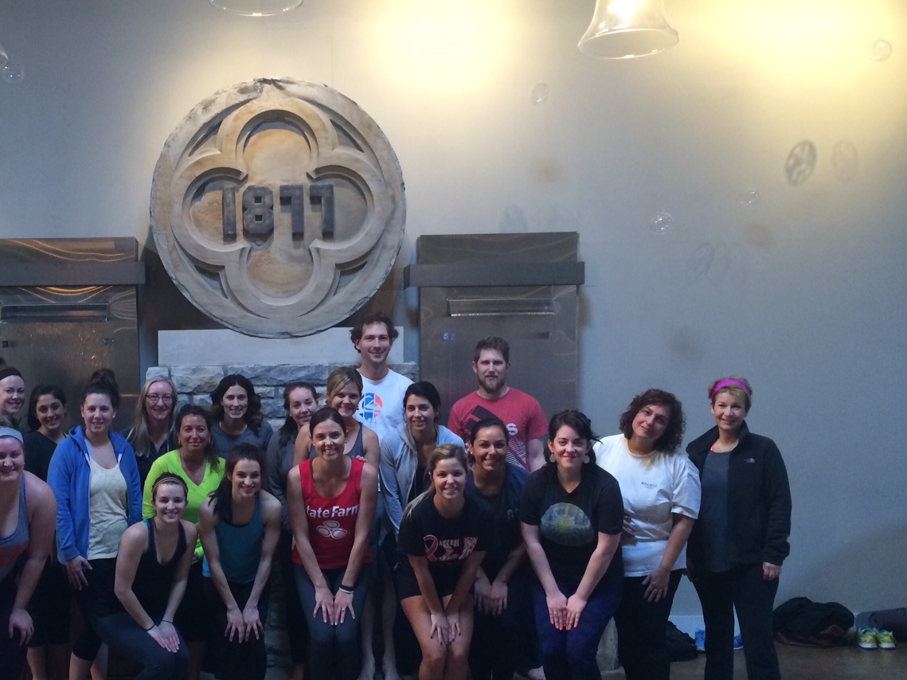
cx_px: 295
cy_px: 459
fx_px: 1127
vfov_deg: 33.3
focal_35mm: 43
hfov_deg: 43.2
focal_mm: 4.12
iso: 200
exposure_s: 1/30
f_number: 2.2
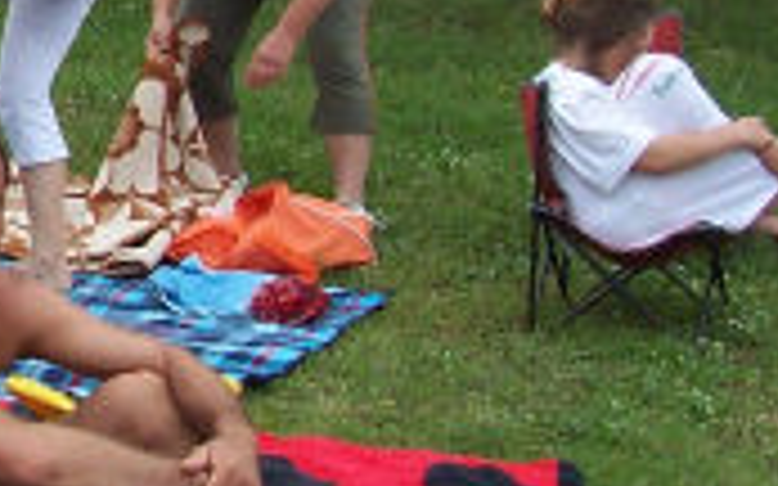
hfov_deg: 14.5
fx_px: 2883
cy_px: -4
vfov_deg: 9.6
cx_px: -342
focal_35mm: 136
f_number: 5.6
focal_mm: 5.6
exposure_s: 1/250
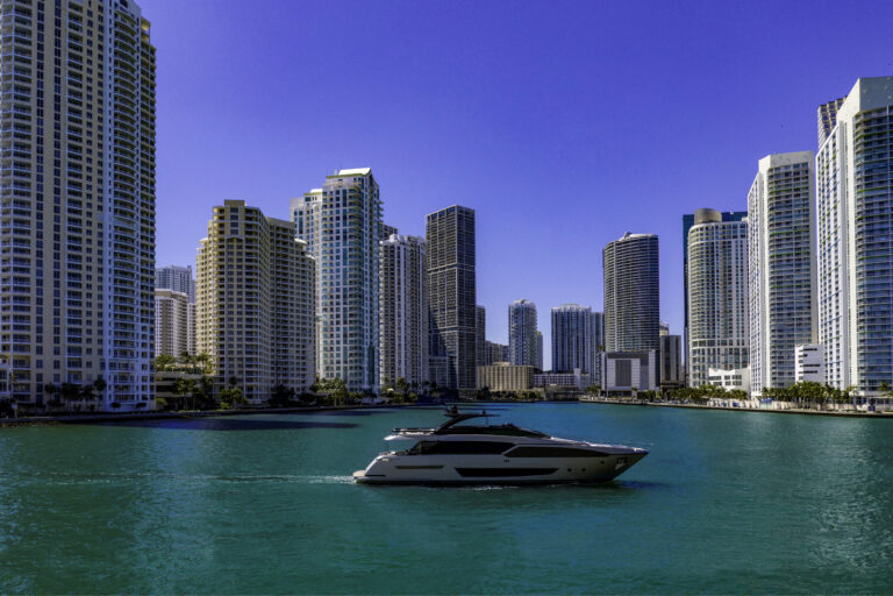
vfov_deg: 46.4
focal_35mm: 28
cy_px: 298
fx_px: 695
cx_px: 446
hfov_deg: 65.5
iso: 100
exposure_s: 1/2000
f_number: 4.5
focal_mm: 10.26
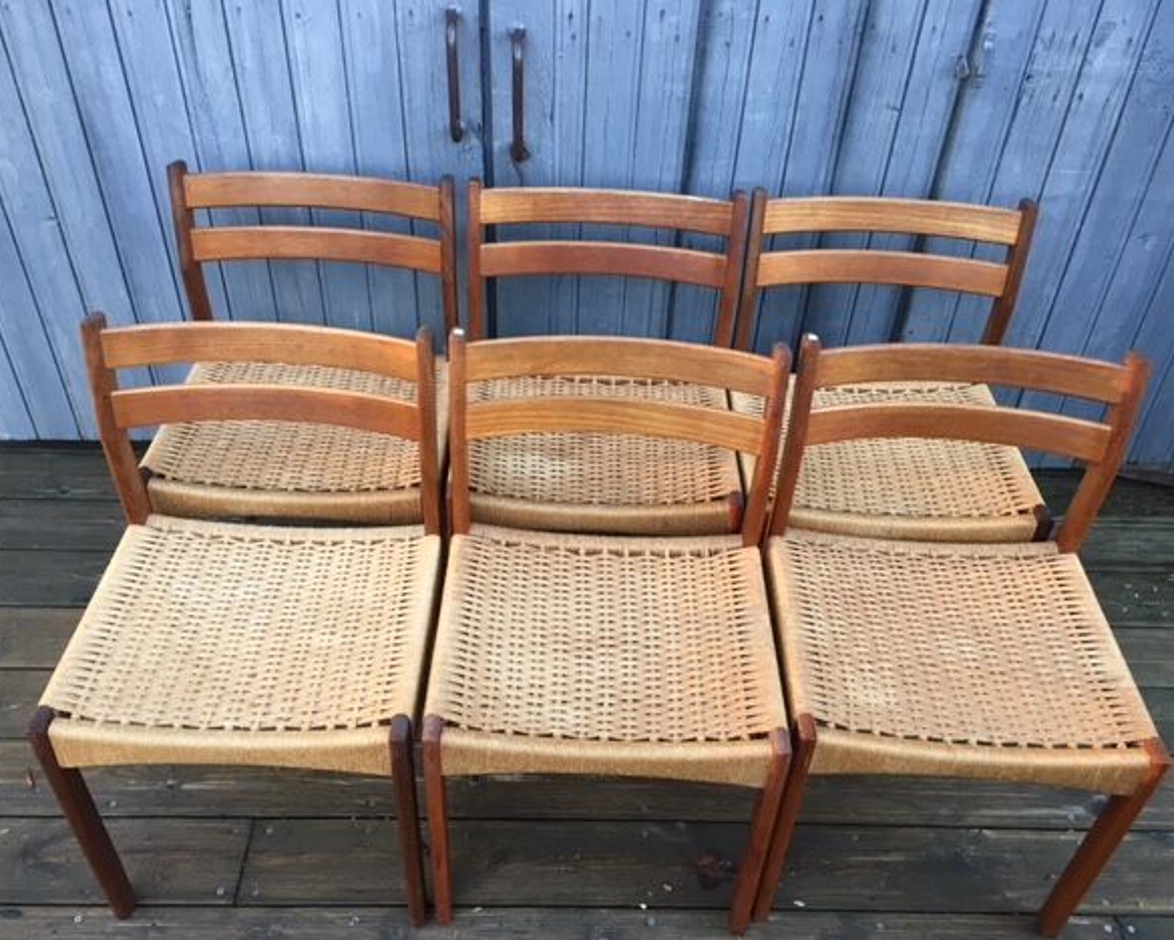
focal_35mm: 31
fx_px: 1078
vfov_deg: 47.2
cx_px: 585
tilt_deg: -41.7
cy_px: 476
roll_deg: -2.7
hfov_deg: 57.1
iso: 40
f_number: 2.2
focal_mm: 4.15
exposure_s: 1/33
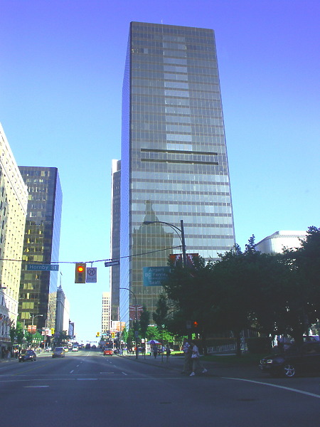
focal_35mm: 31
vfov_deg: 58.4
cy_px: 214
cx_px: 160
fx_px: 382
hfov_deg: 45.4
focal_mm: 8.02
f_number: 5.6
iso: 100
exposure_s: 1/250
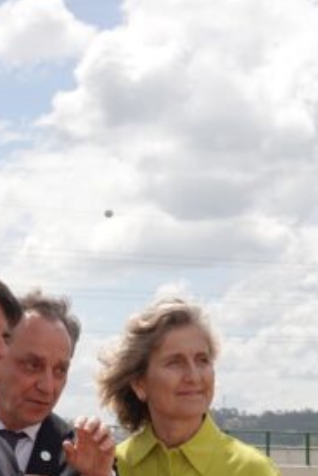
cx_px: 116
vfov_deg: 12.6
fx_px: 2107
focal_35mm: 159
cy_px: 581
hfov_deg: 8.6
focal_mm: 22.19
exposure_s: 1/1000
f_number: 4
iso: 100
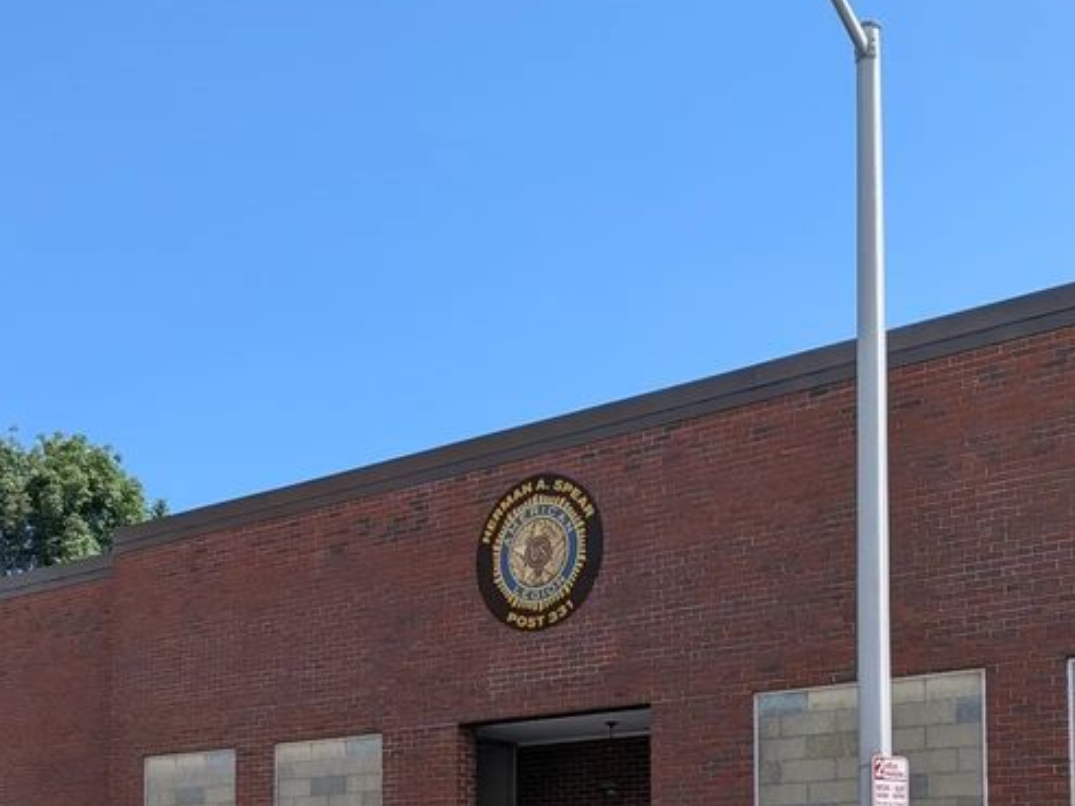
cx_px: 417
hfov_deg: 38.0
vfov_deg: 27.7
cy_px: 778
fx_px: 1553
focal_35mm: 50
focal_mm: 4.53
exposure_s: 1/968
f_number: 1.7
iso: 28
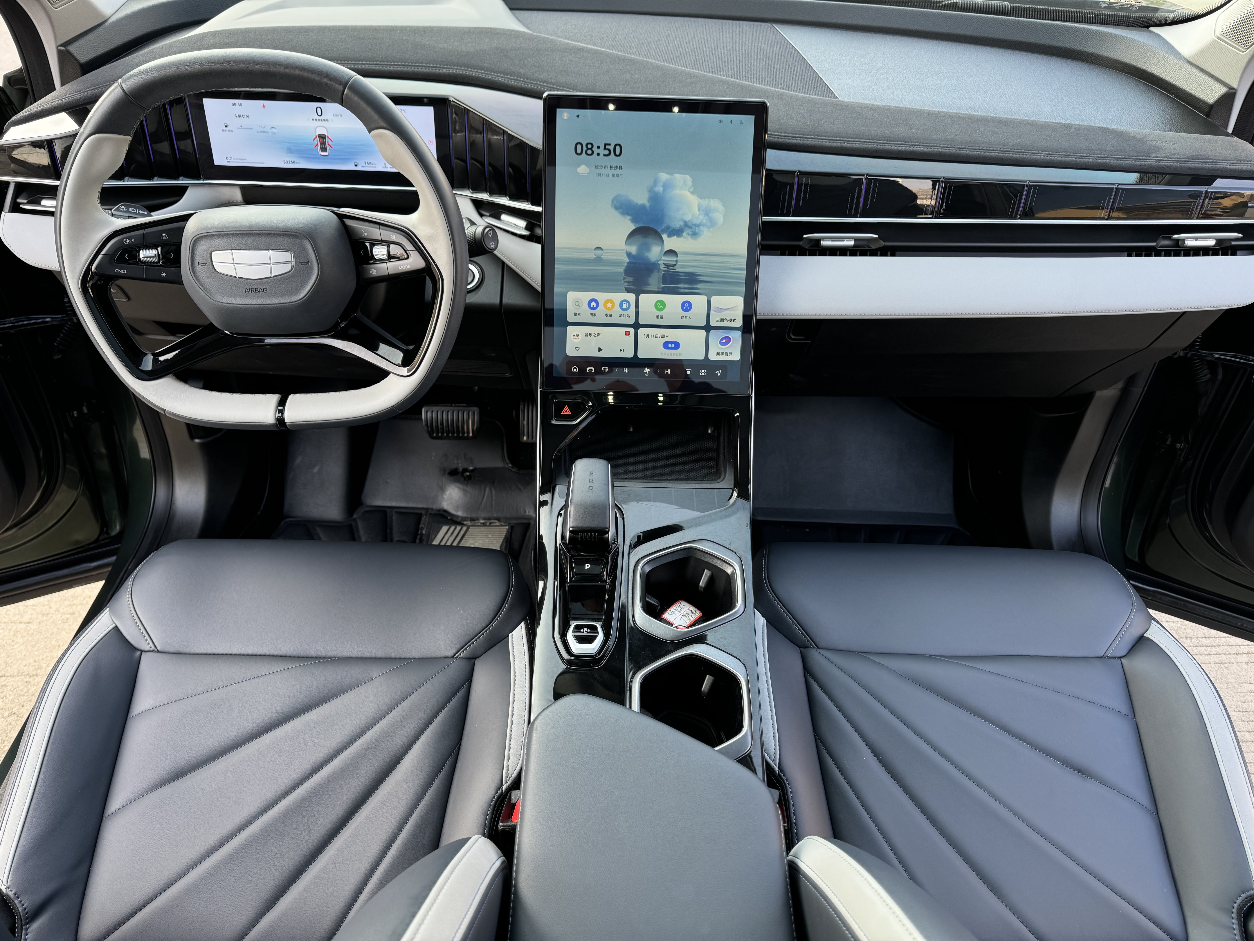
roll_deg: -3.7
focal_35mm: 24
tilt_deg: -42.7
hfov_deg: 71.6
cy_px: 470
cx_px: 627
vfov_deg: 56.8
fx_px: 869
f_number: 1.78
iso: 64
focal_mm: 6.76
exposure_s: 1/121
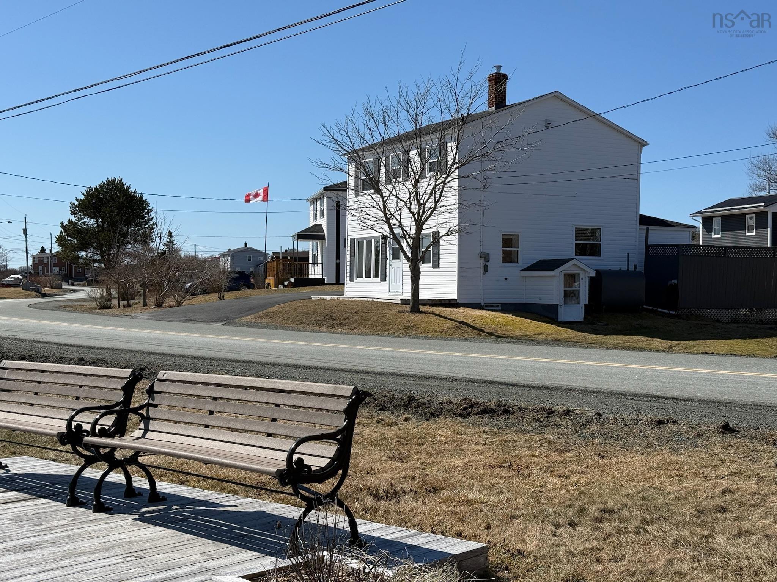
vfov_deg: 30.3
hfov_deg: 39.7
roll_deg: -0.4
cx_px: 388
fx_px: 1077
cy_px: 291
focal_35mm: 48
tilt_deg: -0.5
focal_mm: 6.76
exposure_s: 1/8772
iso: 64
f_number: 1.78
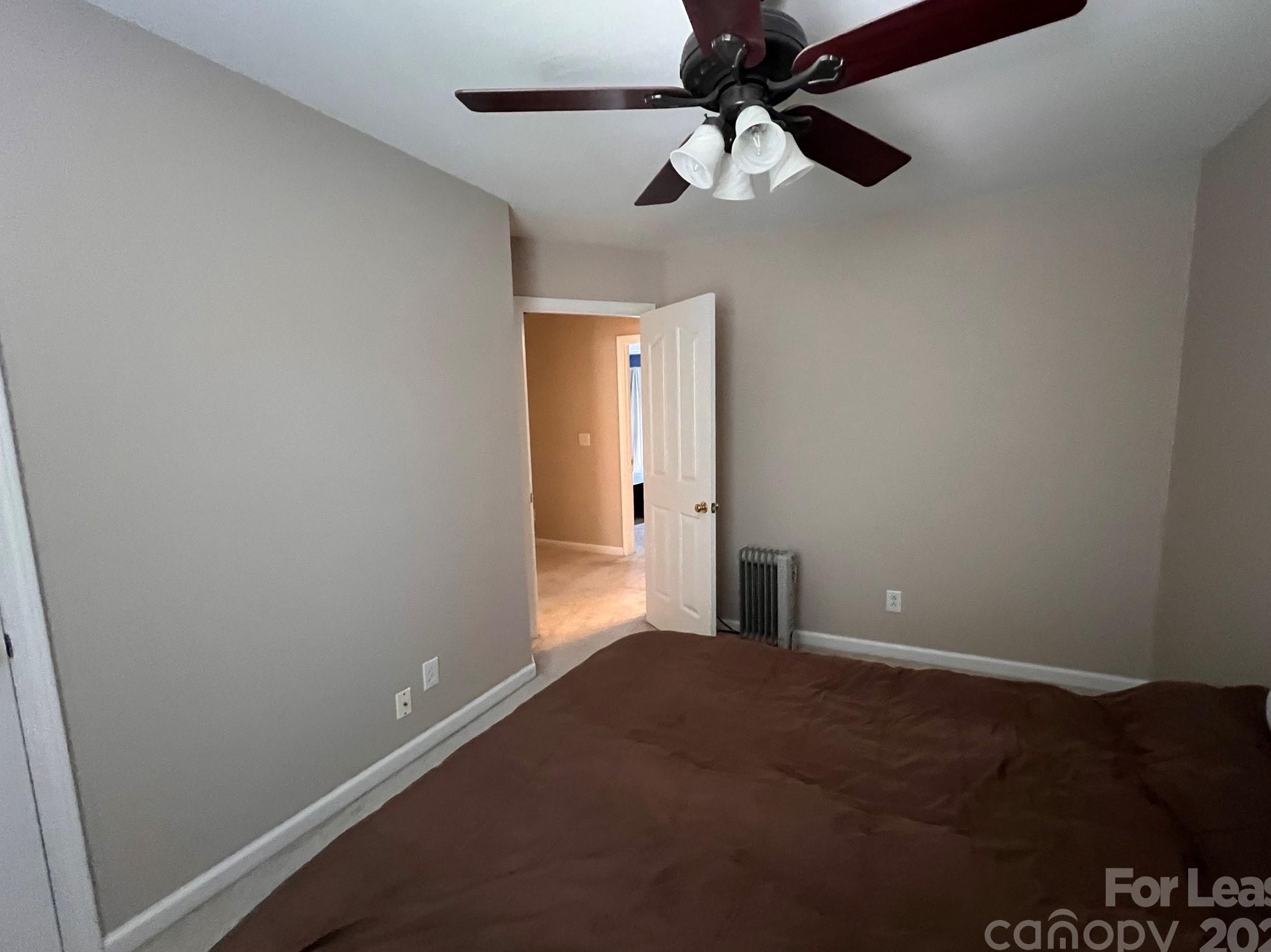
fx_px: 514
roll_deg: +1.9
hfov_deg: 101.9
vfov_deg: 85.7
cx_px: 678
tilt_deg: -6.8
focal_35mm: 14
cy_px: 481
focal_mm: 1.57
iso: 800
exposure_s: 1/60
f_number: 1.8
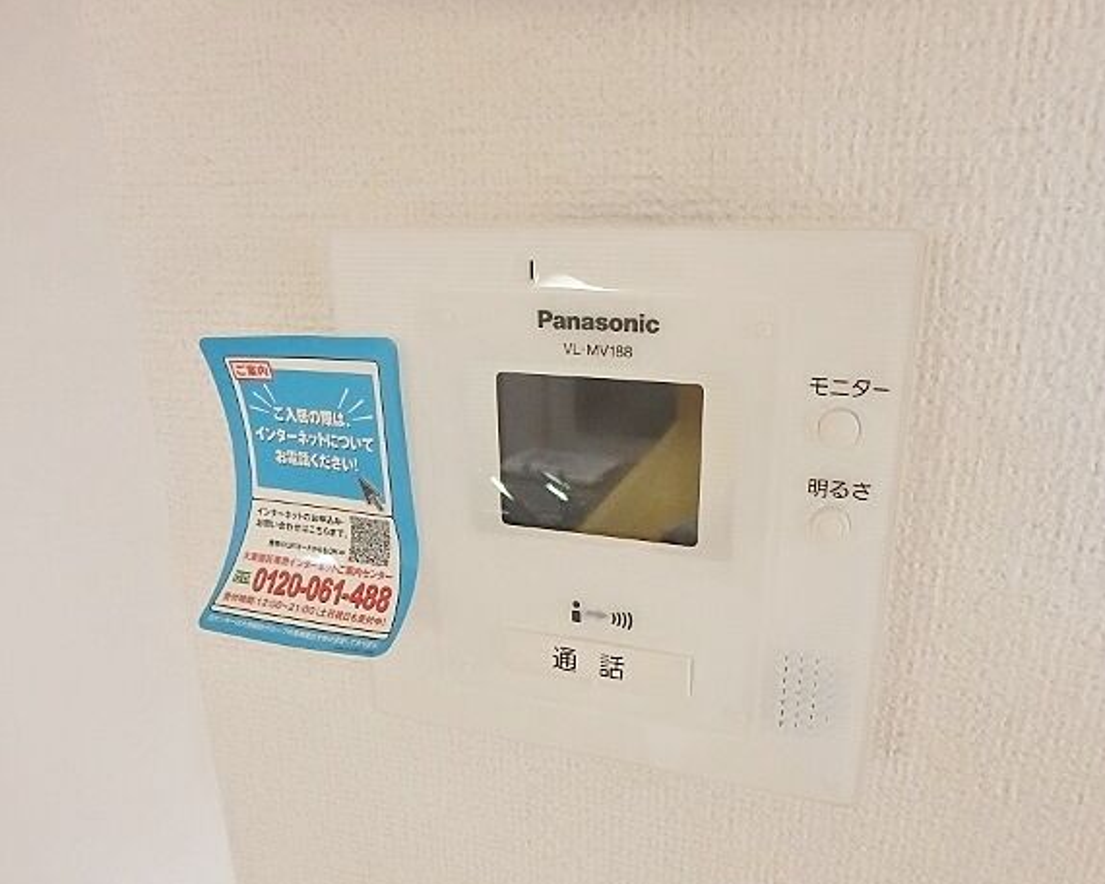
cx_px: 618
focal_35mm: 23
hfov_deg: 72.3
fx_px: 752
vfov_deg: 60.8
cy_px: 463
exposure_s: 1/30
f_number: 3.5
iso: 500
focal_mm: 3.7
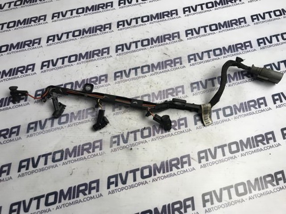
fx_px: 231
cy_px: 107
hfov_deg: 63.4
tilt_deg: -64.4
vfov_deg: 49.7
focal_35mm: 28
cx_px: 143
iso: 32
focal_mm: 3.99
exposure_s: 1/100
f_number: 1.8
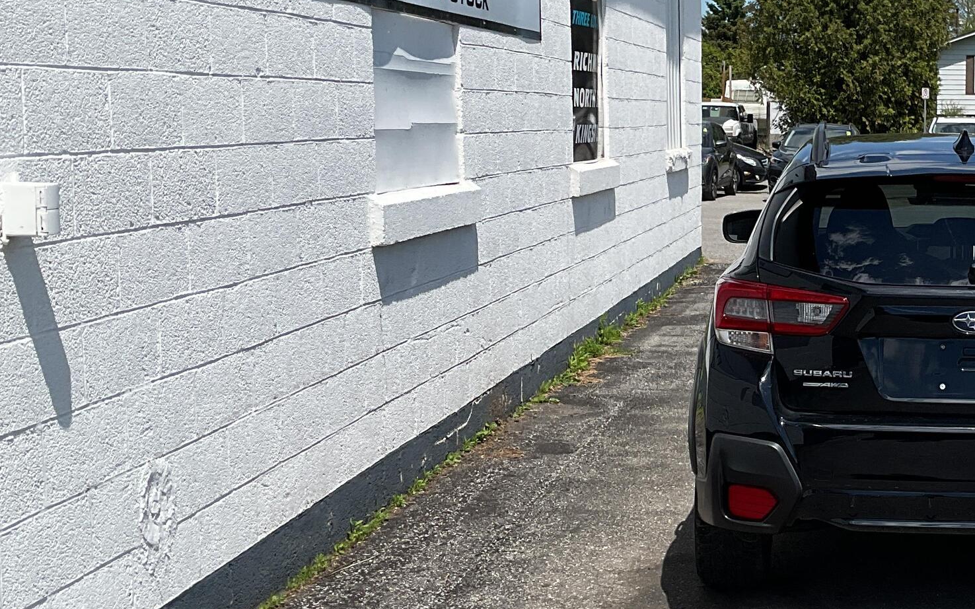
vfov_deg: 21.6
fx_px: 1594
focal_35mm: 60
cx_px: 915
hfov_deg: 32.0
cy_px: 283
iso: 16
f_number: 1.8
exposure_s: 1/2427
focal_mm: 3
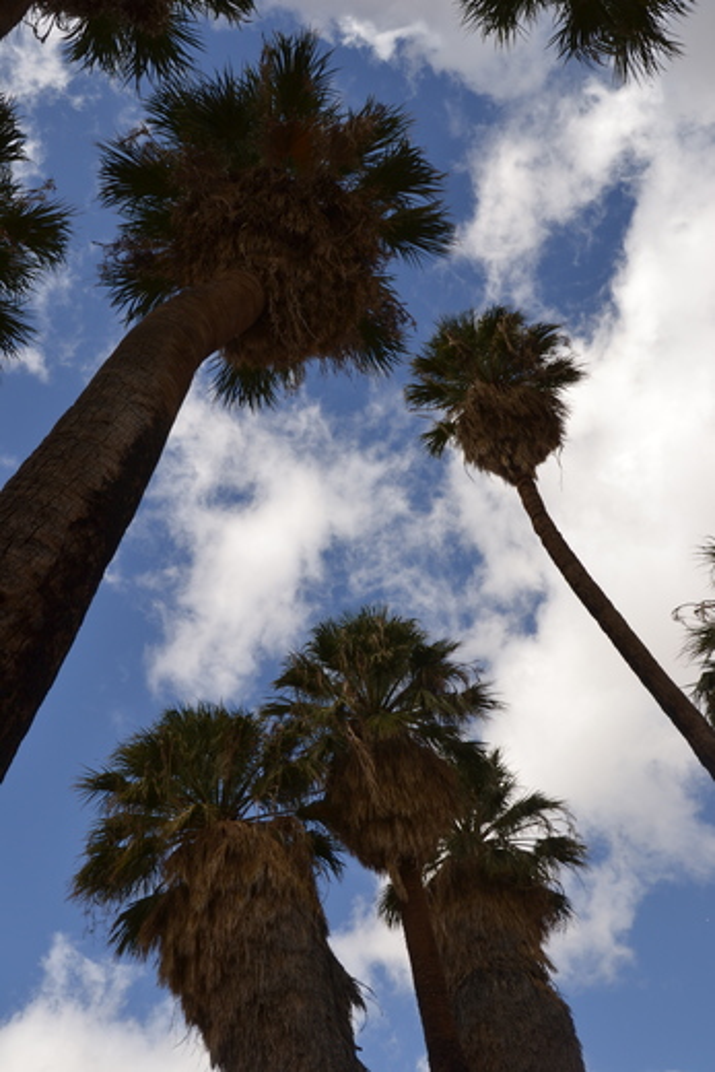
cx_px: 358
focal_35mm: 30
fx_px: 893
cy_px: 536
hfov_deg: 43.6
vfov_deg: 61.9
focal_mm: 20
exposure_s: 1/200
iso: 100
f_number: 9
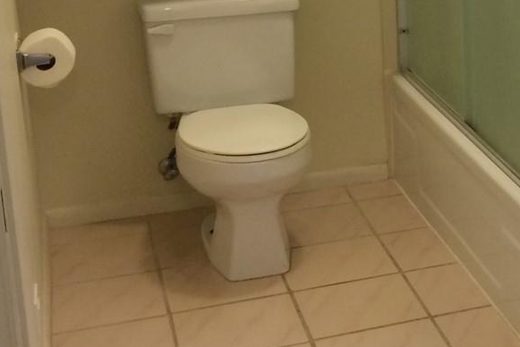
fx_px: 1199
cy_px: 52
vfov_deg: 16.3
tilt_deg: -15.1
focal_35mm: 83
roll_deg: -0.6
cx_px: 653
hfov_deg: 22.2
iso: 80
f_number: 2.2
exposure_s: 1/30
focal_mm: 4.15
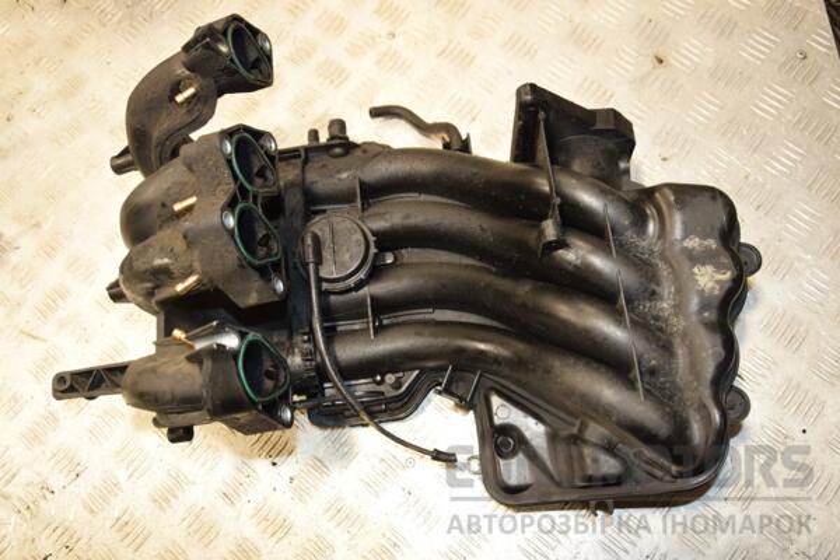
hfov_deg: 57.2
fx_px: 770
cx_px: 420
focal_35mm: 33
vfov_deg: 40.0
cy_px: 280
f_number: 5.6
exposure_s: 1/200
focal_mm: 22
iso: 800
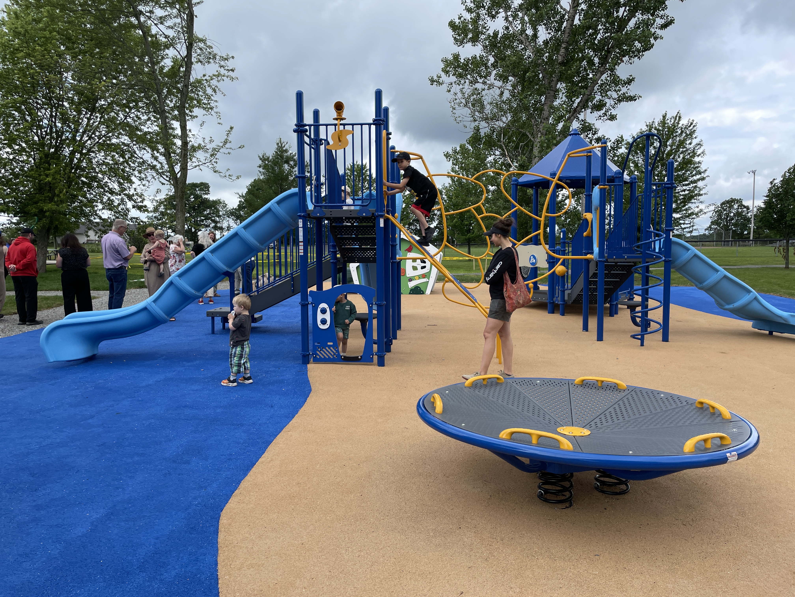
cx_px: 398
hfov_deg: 67.3
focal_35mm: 26
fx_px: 597
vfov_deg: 53.1
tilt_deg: -5.0
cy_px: 298
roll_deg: +0.2
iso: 32
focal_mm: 4.2
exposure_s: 1/1642
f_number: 1.6
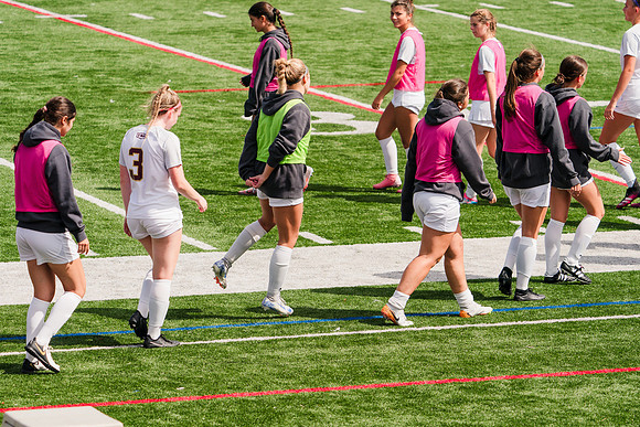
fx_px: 3876
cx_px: 320
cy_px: 214
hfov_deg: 9.4
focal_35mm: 218
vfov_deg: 6.3
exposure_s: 1/1600
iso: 250
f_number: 5.6
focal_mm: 218
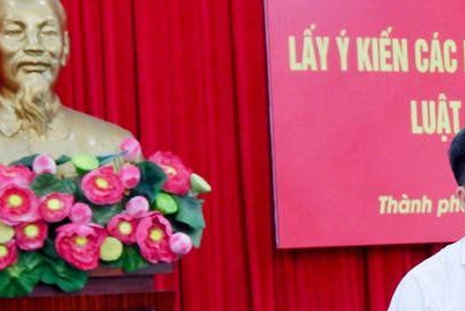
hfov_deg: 14.6
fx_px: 1797
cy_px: 249
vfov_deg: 9.9
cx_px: 427
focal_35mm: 139
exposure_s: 1/75
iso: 3200
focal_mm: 41.1
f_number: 4
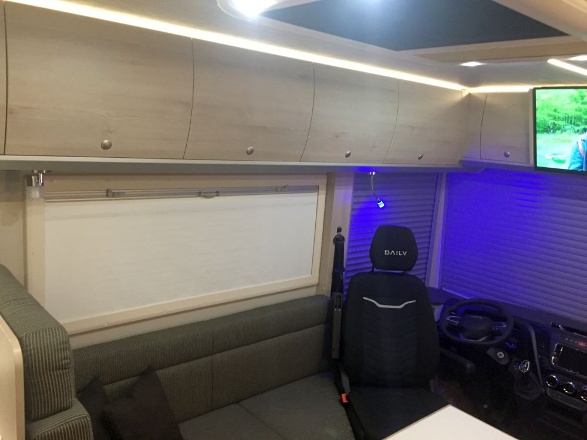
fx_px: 492
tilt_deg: -11.6
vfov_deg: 48.2
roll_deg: -6.6
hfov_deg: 61.7
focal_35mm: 29
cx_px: 294
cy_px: 220
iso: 320
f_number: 2.2
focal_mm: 4.15
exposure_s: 1/33
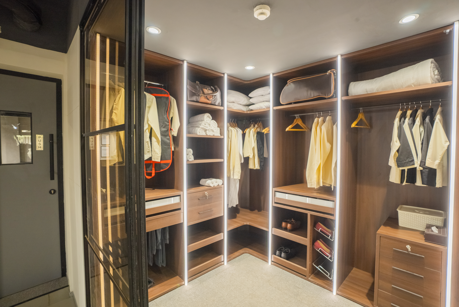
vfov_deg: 73.8
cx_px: 230
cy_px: 154
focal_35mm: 16
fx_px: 204
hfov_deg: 96.7
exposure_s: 1/15
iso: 800
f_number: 7.1
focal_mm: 16
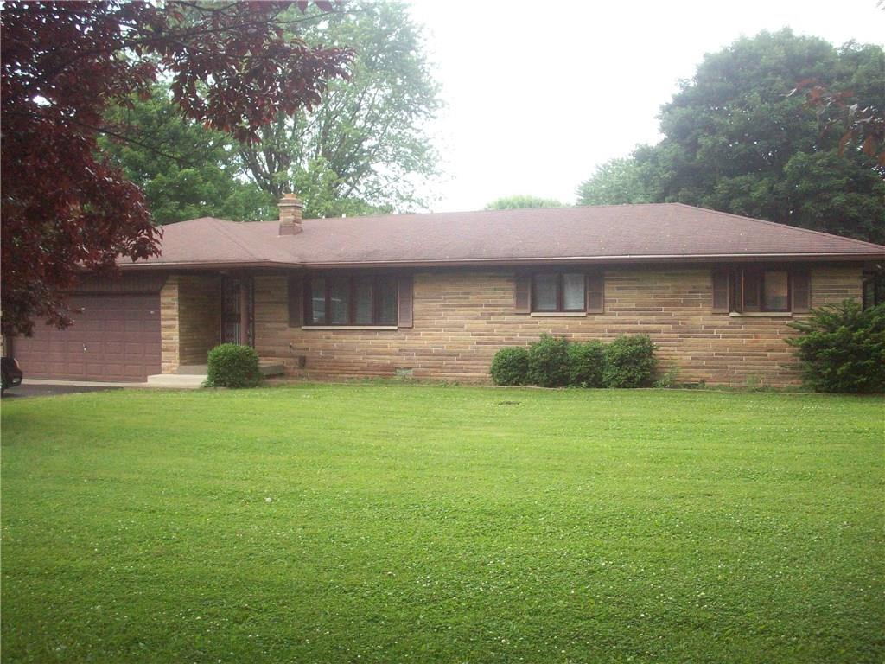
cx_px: 442
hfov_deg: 50.1
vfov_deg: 38.7
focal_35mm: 37
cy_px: 332
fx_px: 946
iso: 200
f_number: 2.8
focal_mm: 6.2
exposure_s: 1/224
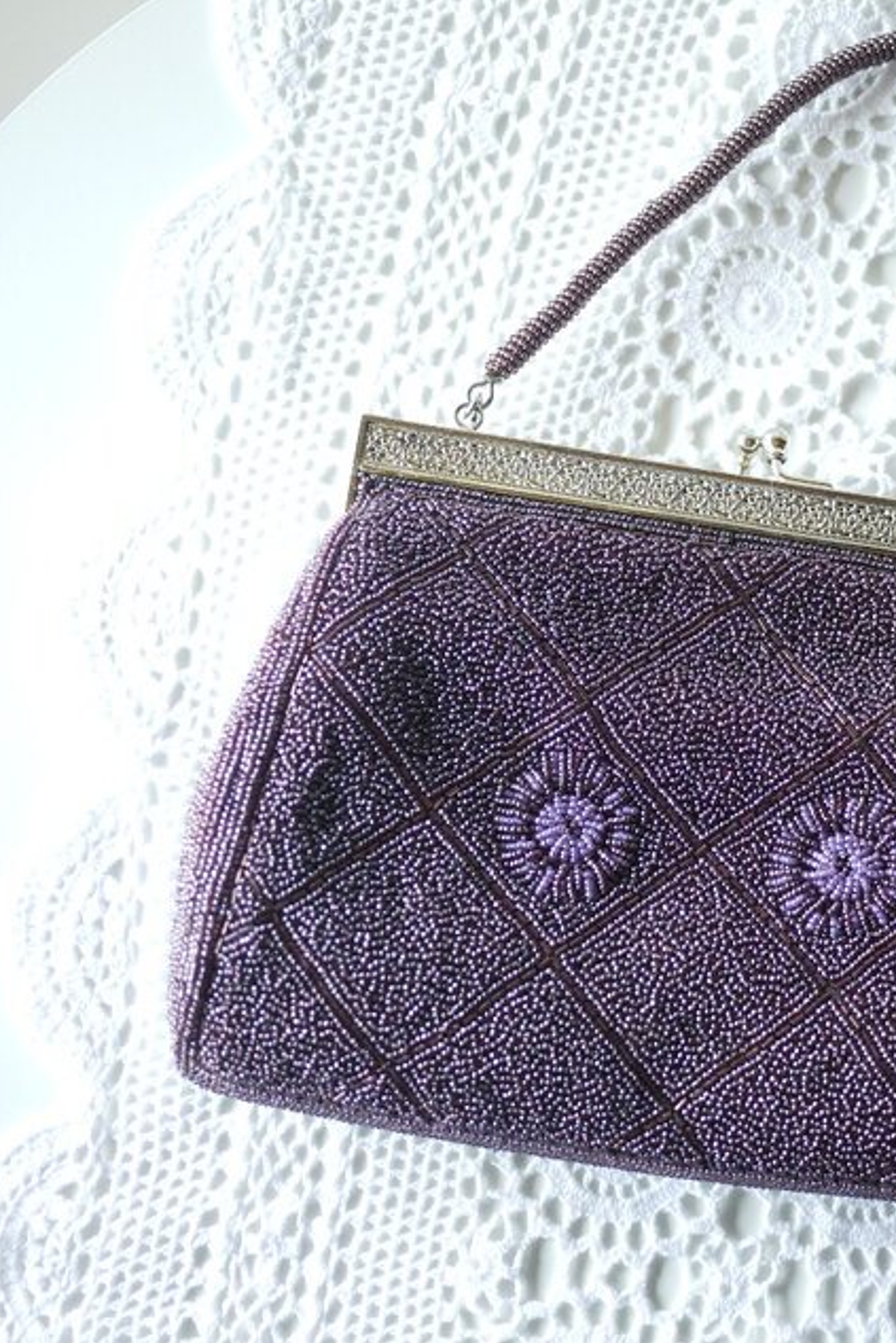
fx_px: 2089
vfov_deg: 35.6
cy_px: 674
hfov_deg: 23.9
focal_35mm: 56
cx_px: 677
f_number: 1.7
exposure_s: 1/30
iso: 125
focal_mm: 20
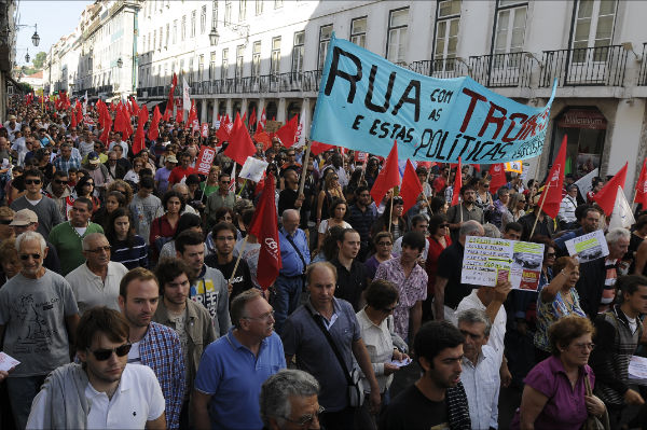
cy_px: 215
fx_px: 539
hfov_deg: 62.0
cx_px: 324
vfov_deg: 43.5
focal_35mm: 30
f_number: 6.3
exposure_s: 1/160
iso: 200
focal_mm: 20
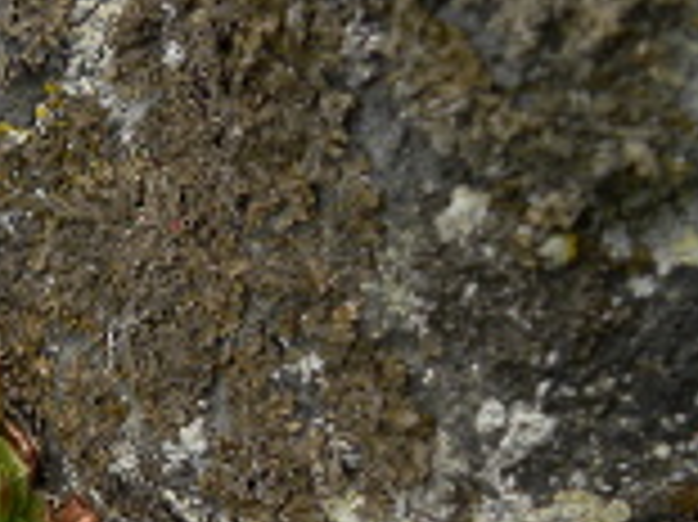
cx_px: -108
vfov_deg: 11.4
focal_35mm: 127
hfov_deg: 15.1
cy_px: 648
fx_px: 2559
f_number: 3.5
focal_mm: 7.3
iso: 100
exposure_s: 1/320
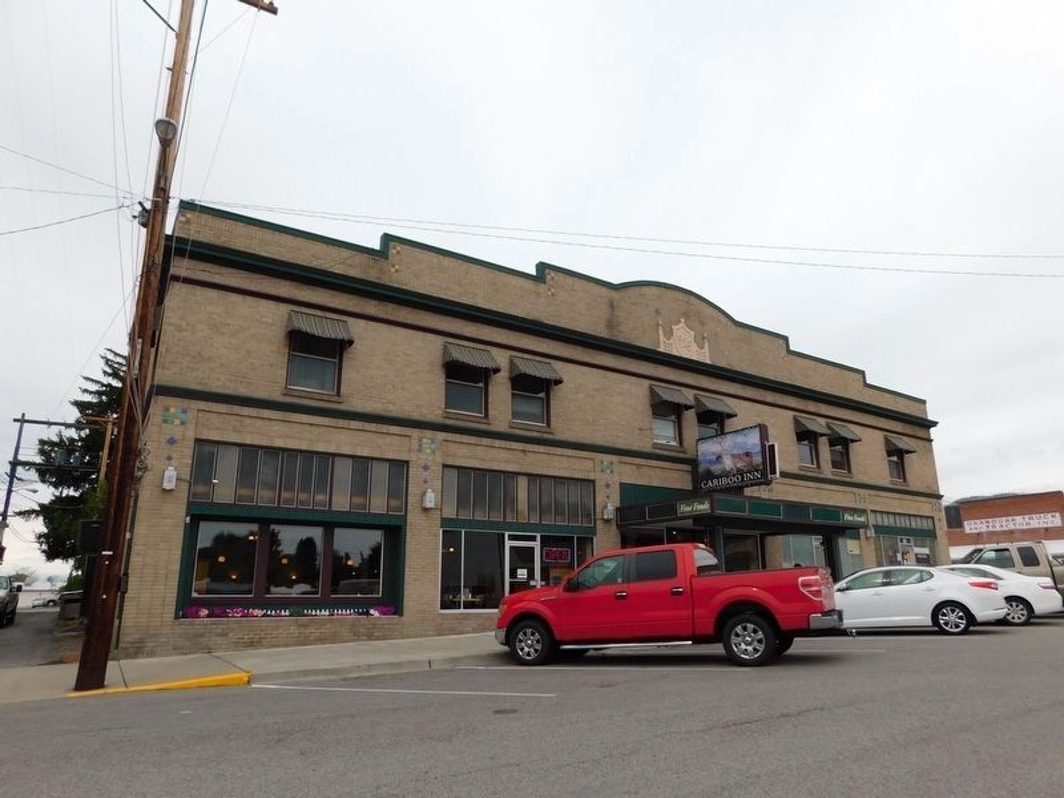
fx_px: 707
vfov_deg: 58.9
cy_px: 399
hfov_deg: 73.9
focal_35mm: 23
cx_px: 532
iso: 125
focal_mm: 4
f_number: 3
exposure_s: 1/1250
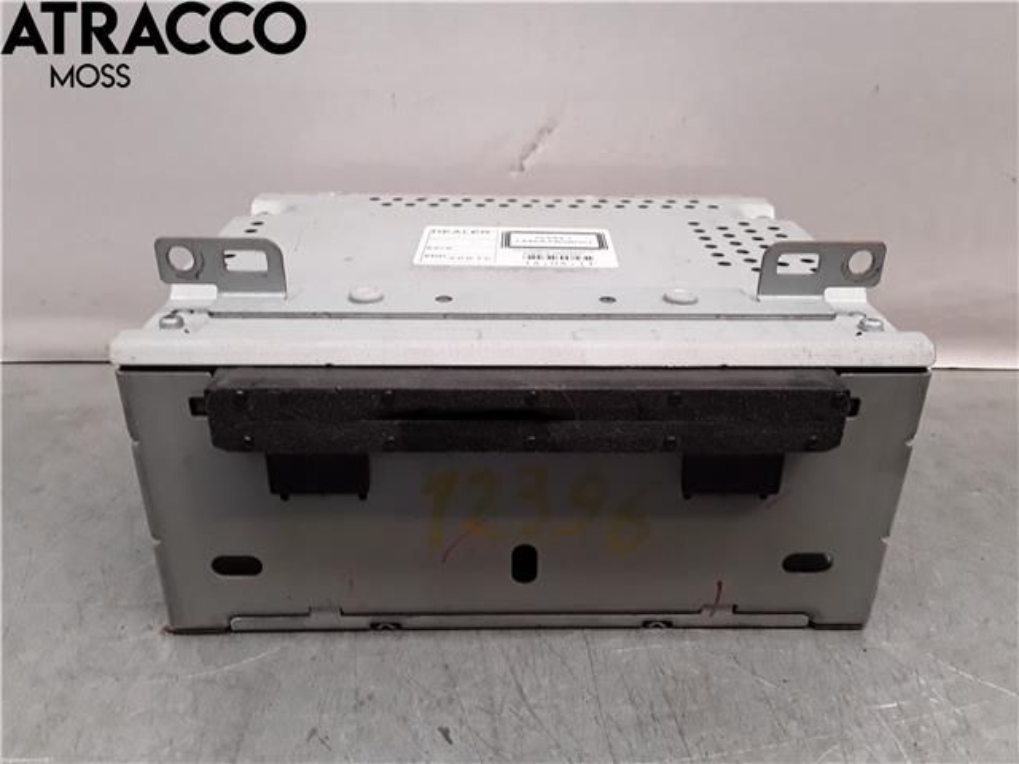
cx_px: 510
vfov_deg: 49.7
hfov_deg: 63.4
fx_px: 824
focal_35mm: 28
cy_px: 382
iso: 64
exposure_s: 1/100
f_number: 1.9
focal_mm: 2.91
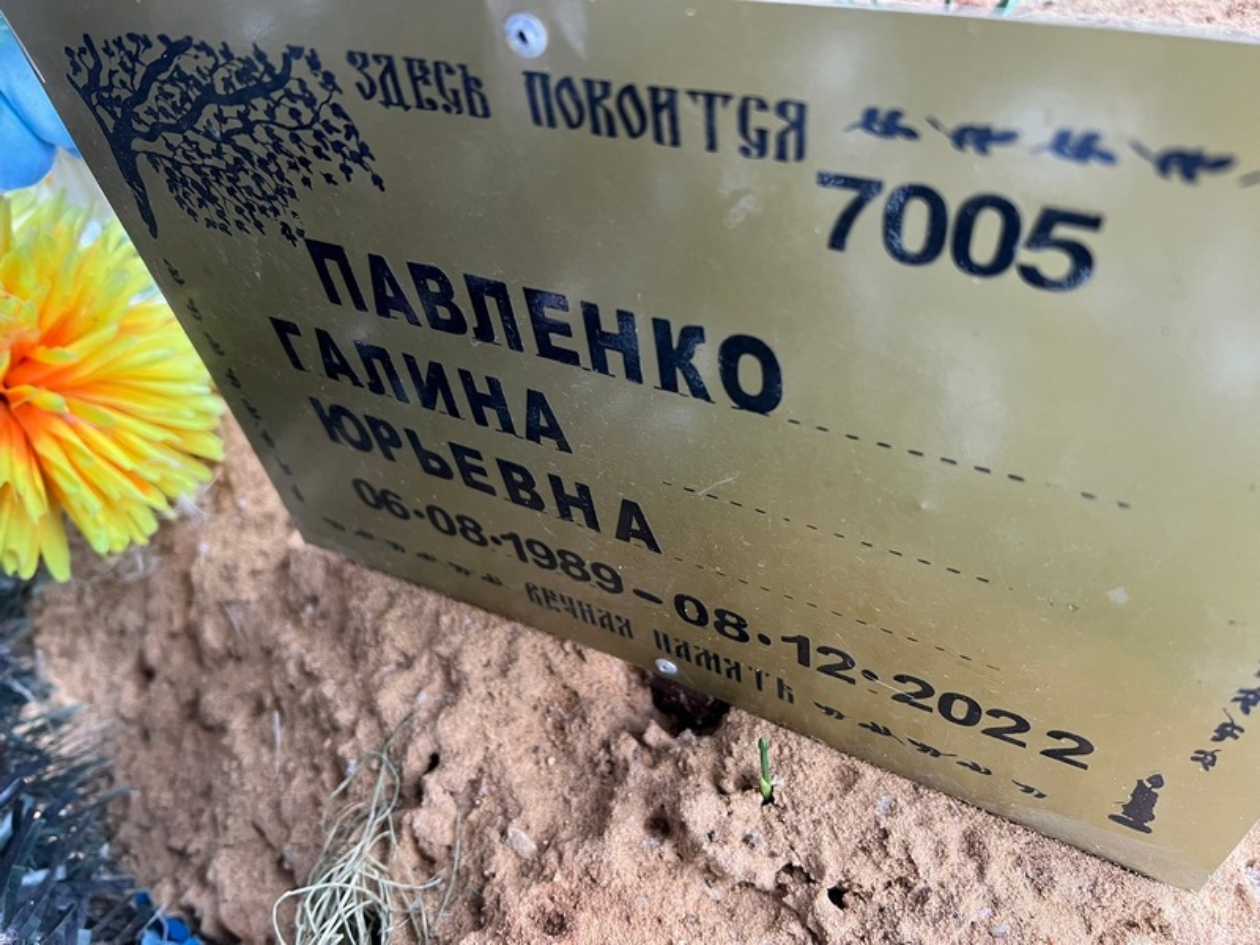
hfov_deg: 67.3
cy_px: 472
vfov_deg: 53.1
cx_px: 630
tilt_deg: -46.4
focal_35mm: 26
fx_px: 946
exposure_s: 1/60
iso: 200
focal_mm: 5.7
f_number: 1.5
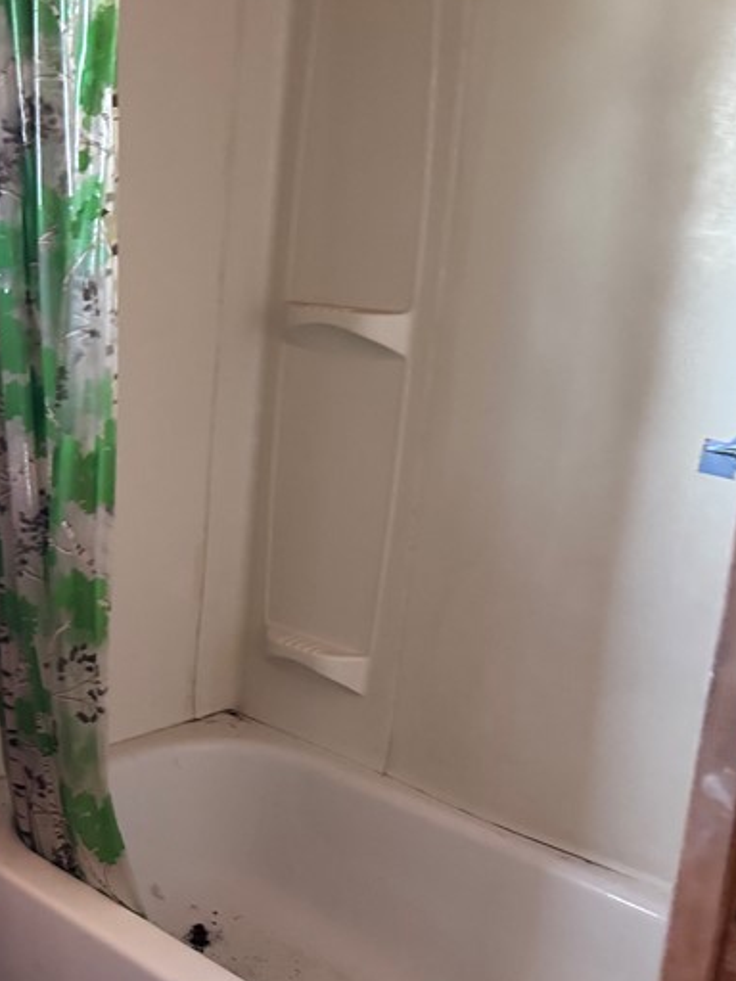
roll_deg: -2.2
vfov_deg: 39.4
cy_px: 604
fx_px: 1361
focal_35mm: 48
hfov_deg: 29.6
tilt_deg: -17.4
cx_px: 148
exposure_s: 1/43
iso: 800
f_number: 1.78
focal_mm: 6.76
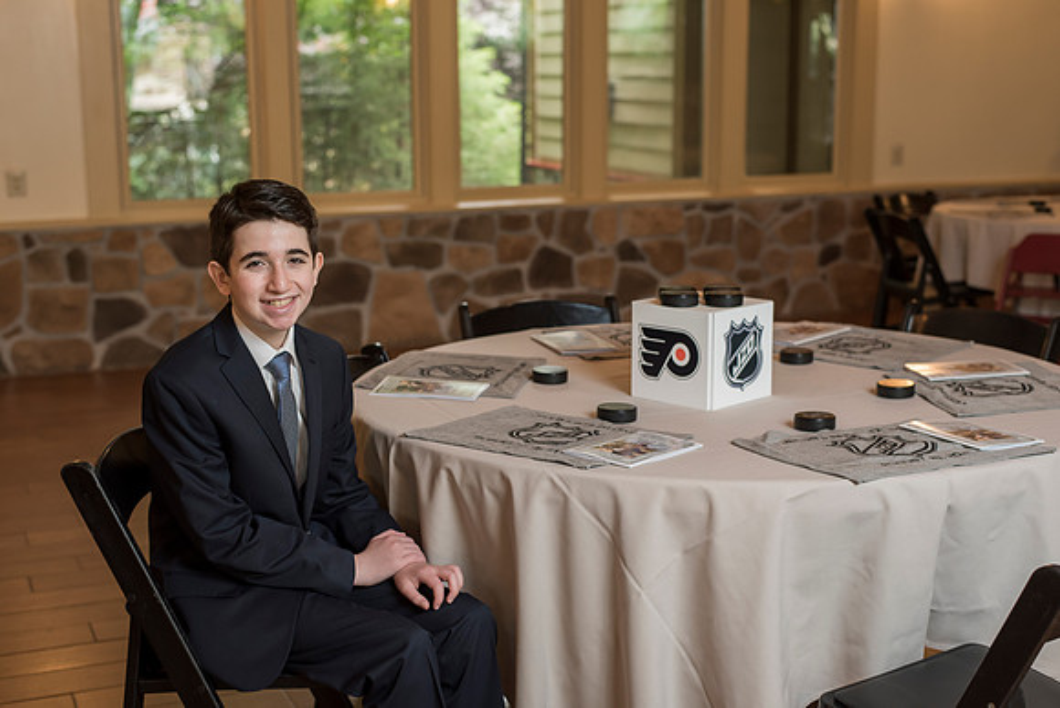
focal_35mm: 50
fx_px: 1472
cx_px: 530
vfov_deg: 27.0
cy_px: 354
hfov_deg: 39.6
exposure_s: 1/80
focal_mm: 50
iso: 1000
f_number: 3.5
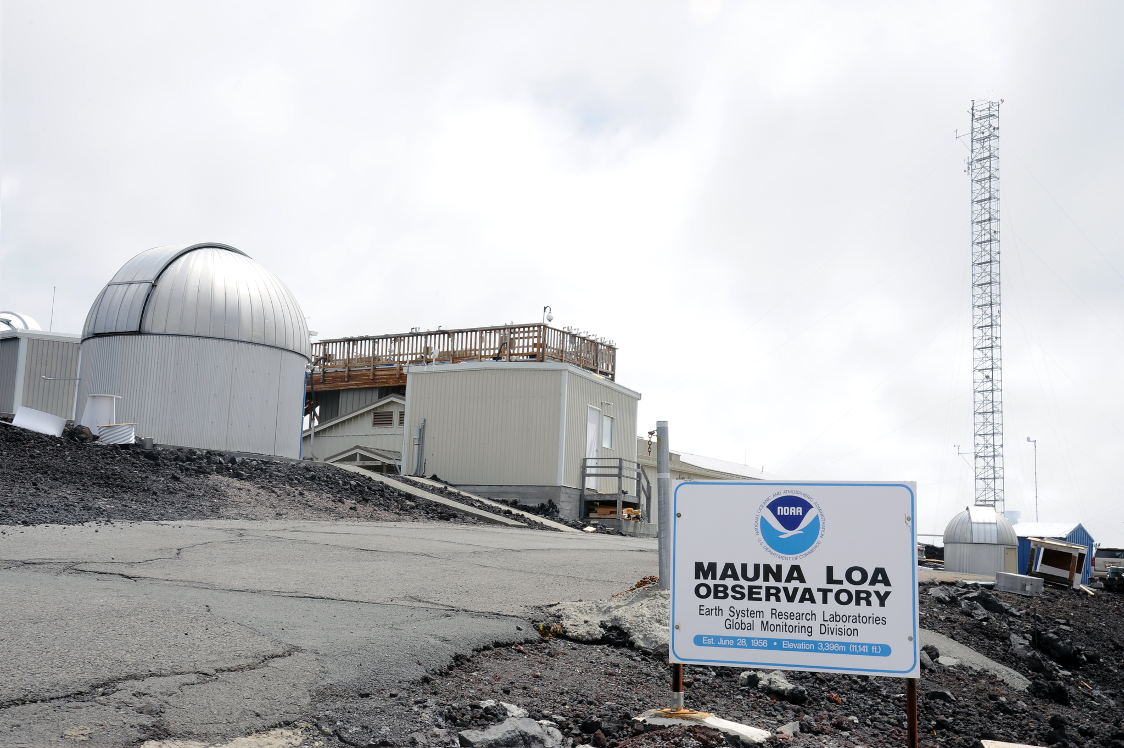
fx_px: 1186
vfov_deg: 35.0
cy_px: 374
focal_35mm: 38
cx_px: 562
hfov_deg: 50.7
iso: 200
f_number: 16
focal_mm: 38
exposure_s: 1/80
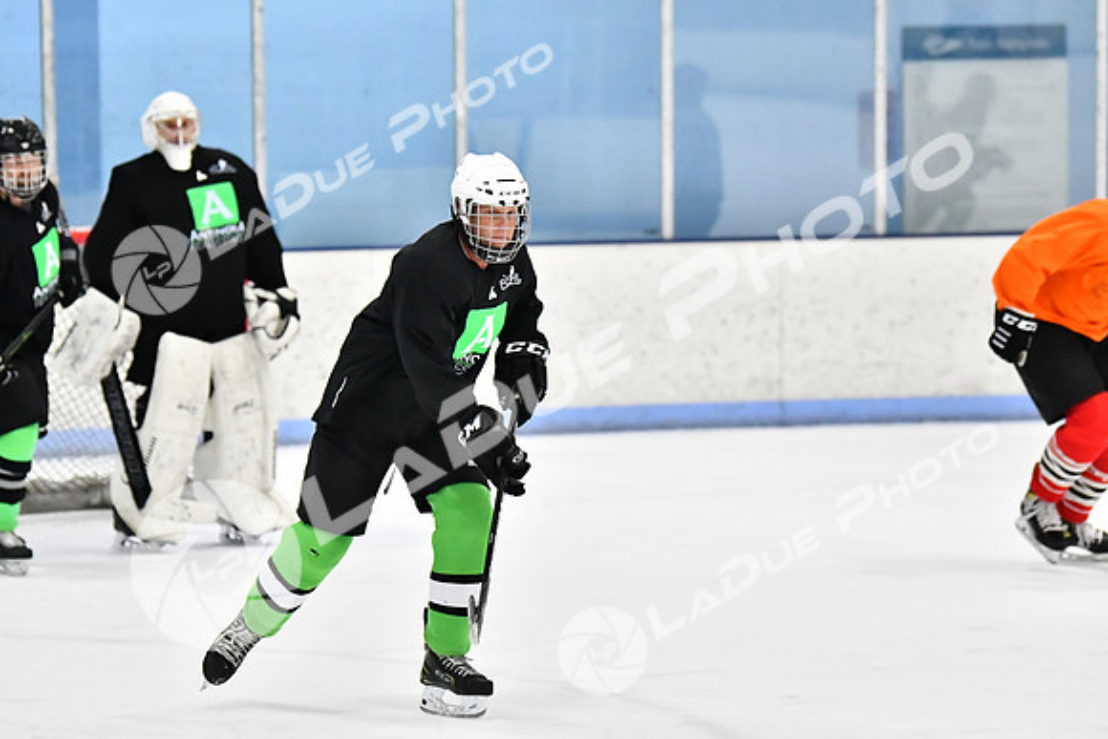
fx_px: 6003
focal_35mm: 195
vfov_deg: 7.0
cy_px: 370
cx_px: 554
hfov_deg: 10.5
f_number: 2.8
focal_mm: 130
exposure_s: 1/1250
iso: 6400
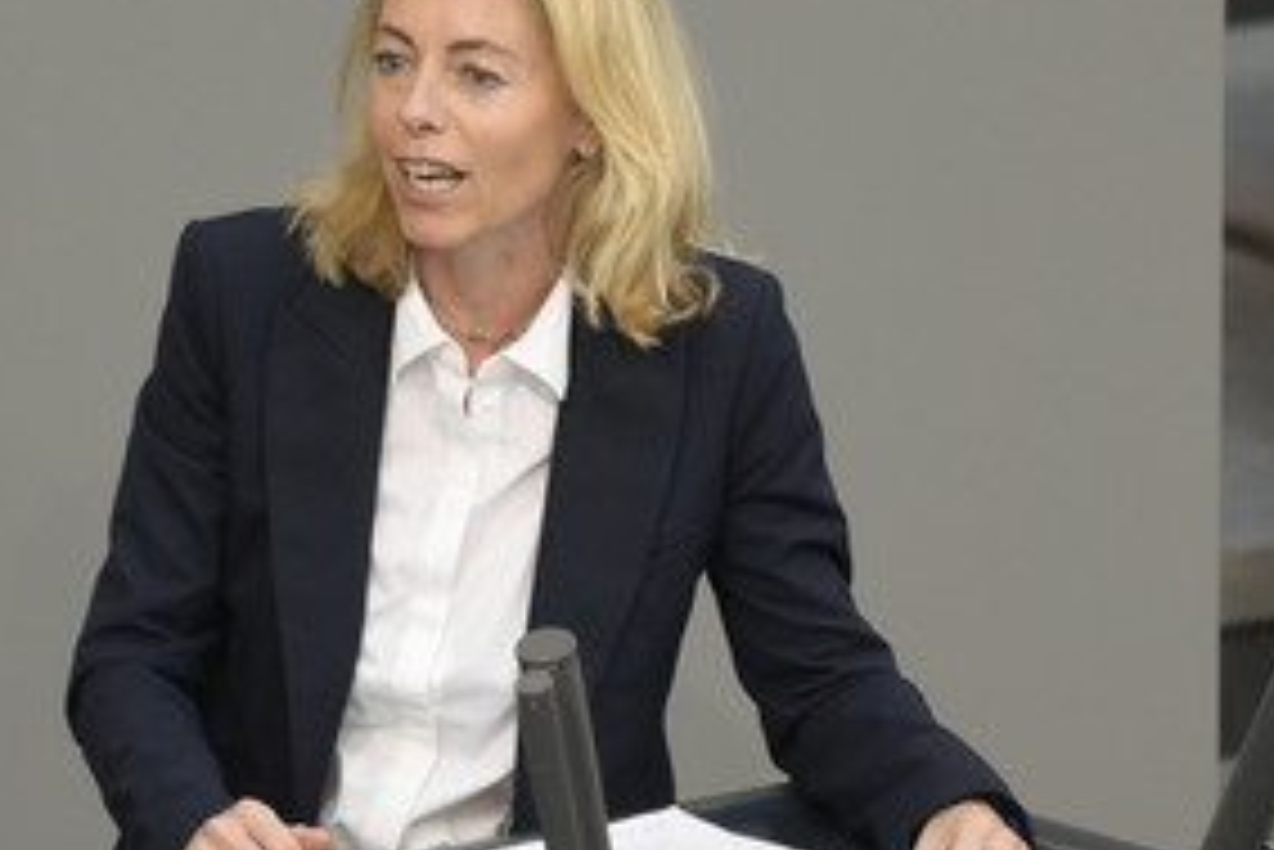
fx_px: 19154
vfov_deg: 2.5
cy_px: 463
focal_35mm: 541
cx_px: 538
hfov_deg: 3.8
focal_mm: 340
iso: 8000
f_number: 5.6
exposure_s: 1/400
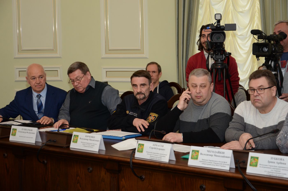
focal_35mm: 75
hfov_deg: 27.0
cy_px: 96
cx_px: 144
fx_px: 599
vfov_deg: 18.1
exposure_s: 1/200
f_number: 5
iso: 800
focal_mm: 50
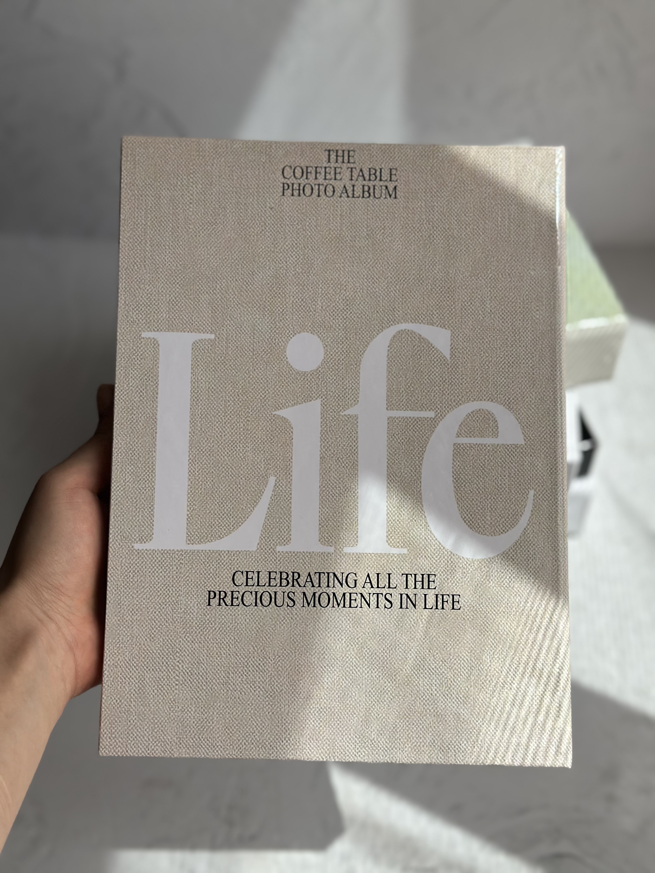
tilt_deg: -47.8
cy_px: 436
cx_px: 328
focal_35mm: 48
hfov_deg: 30.3
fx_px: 1211
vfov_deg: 39.7
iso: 100
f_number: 1.78
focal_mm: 6.86
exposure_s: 1/2732
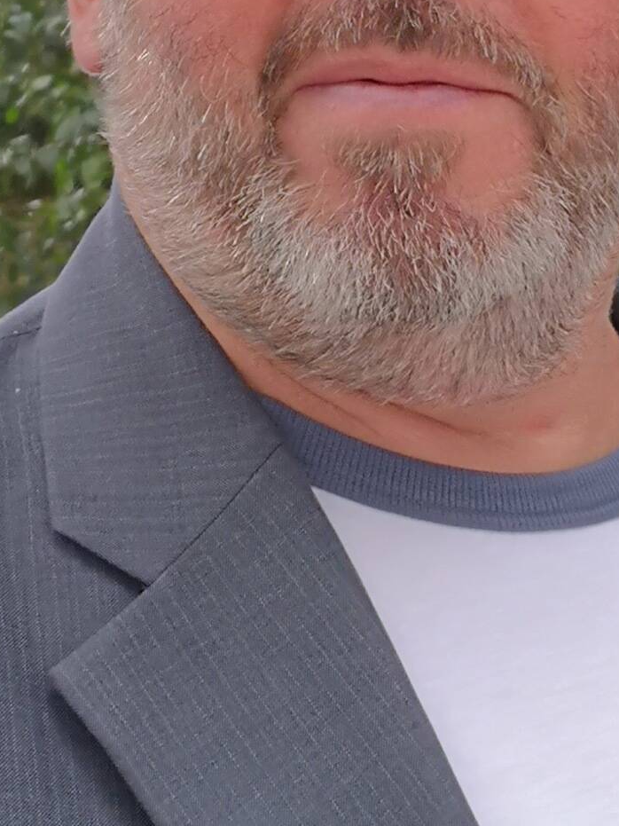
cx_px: 390
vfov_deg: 14.8
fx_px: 3148
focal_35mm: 132
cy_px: 121
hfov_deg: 11.2
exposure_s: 1/203
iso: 50
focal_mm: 3.95
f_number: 1.6
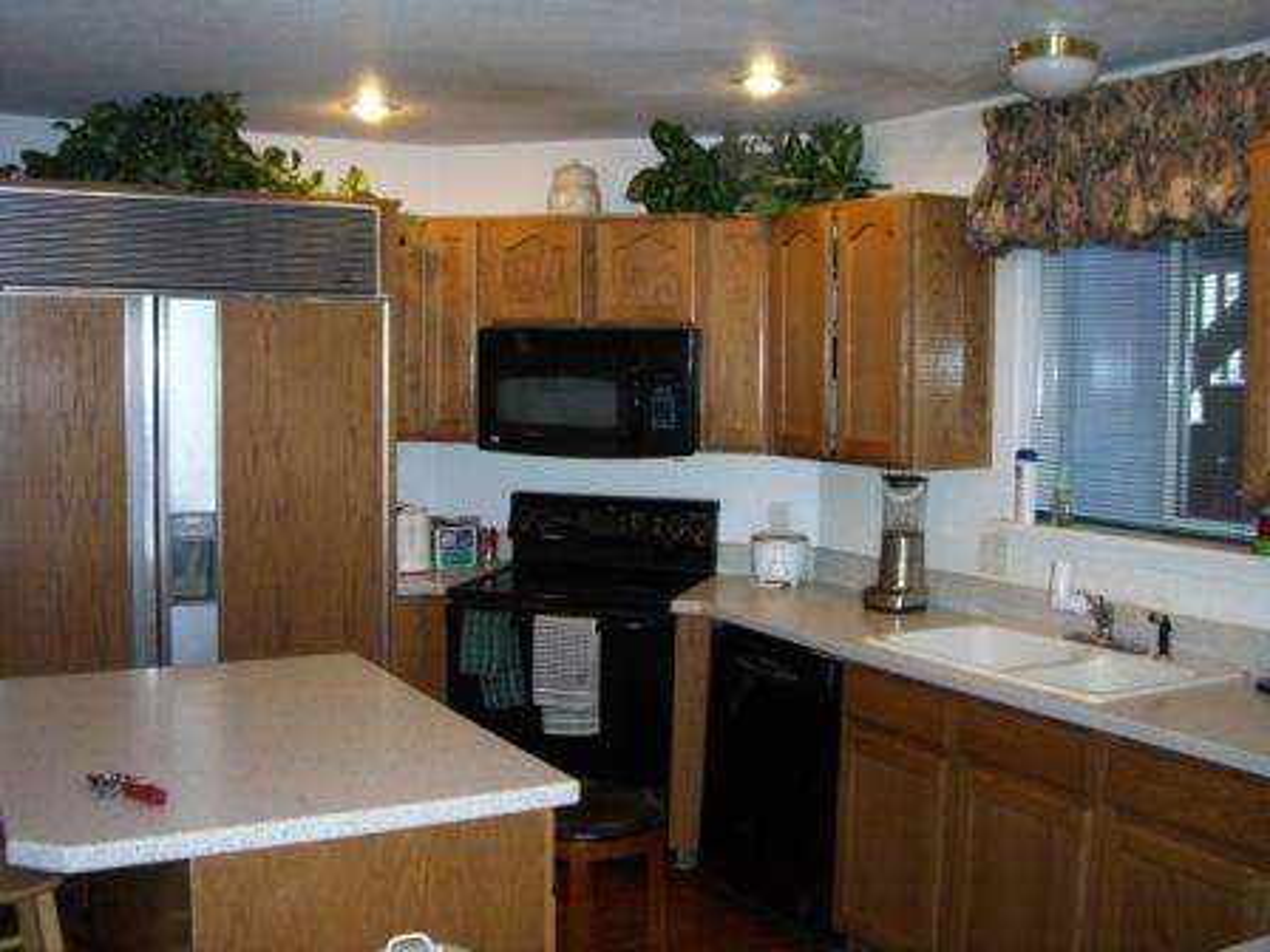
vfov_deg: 37.7
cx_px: 635
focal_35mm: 38
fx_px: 1394
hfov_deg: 49.0
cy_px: 476
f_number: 2.7
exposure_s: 1/60
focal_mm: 6.2
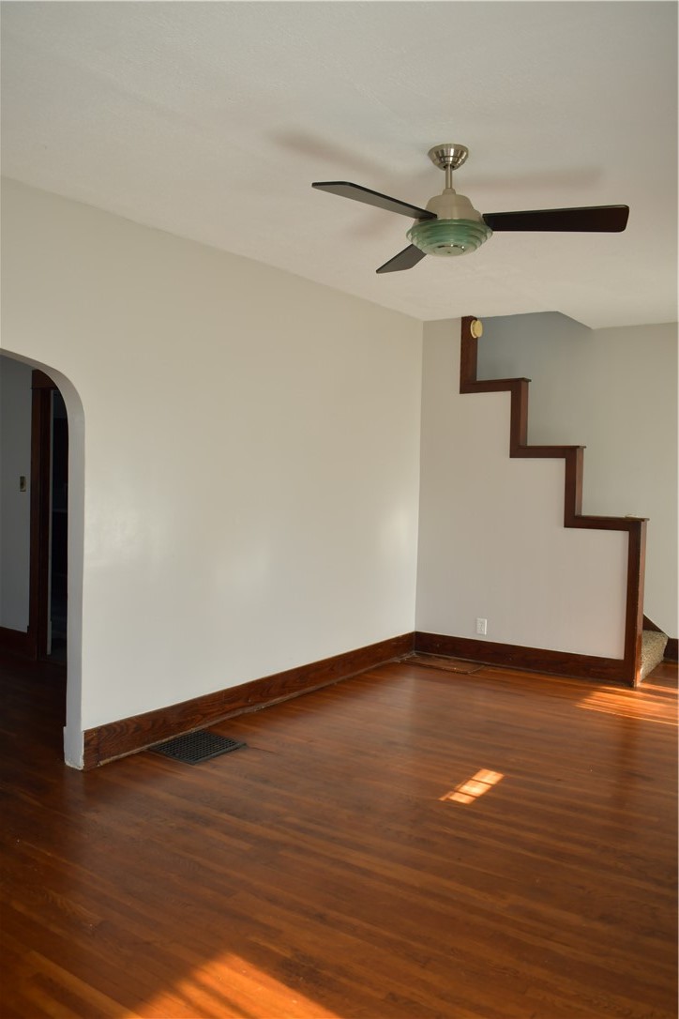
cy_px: 510
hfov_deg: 47.9
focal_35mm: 27
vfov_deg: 67.4
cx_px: 340
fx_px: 764
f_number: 4.5
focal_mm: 18
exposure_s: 1/80
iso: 320
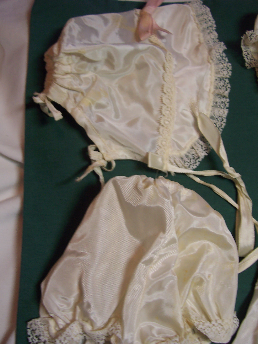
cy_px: 172
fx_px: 368
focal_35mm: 37
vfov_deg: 50.1
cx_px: 129
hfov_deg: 38.7
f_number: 2.8
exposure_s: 1/30
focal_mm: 5.6
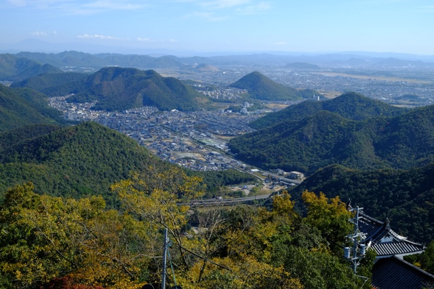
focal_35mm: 49
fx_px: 591
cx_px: 217
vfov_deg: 27.5
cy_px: 144
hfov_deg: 40.3
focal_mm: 32.9
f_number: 13
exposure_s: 1/120
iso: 200
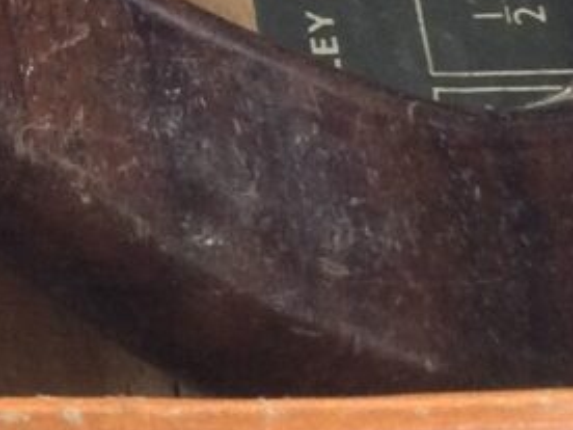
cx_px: -681
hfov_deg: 8.5
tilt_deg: -61.4
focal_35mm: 216
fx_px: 3575
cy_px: -484
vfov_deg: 6.6
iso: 40
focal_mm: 3.3
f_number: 2.4
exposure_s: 1/100
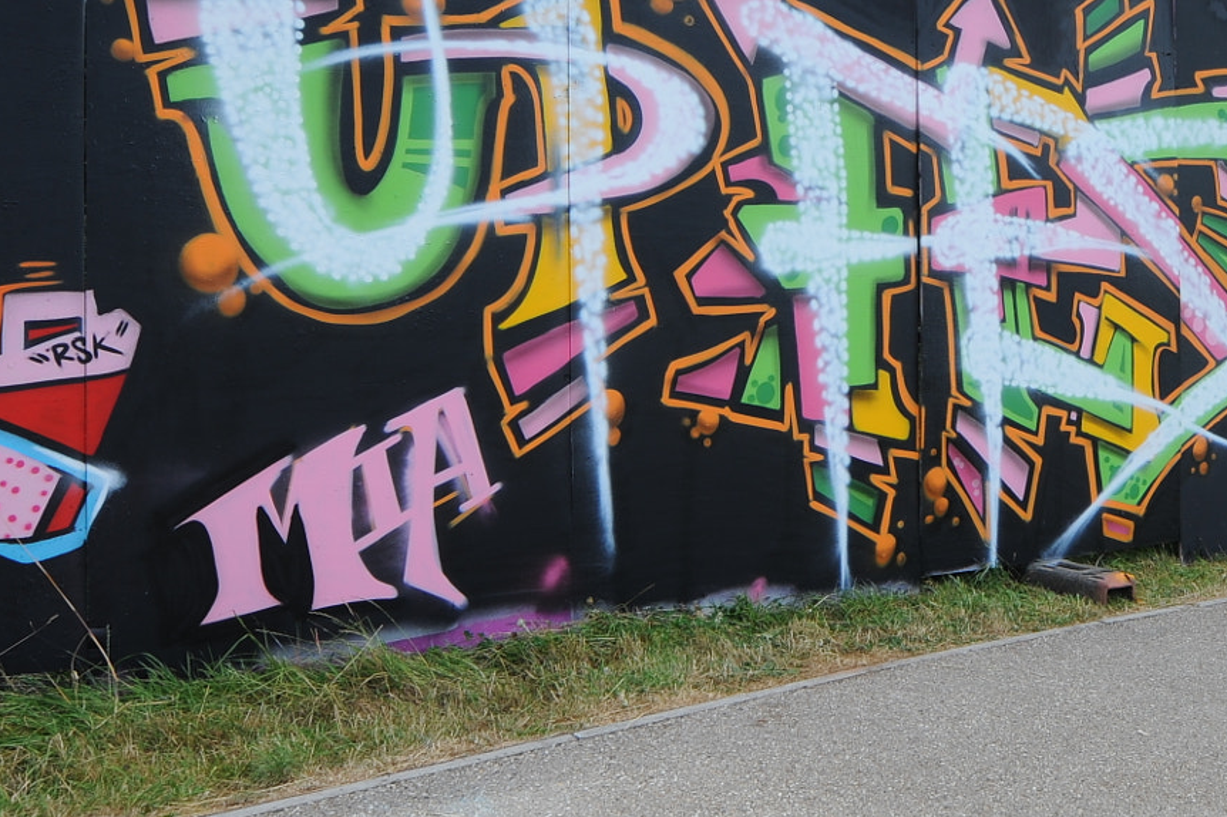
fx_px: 1295
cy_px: 264
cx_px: 861
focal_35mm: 38
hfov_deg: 49.4
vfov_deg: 34.7
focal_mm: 16
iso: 200
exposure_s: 1/320
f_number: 9
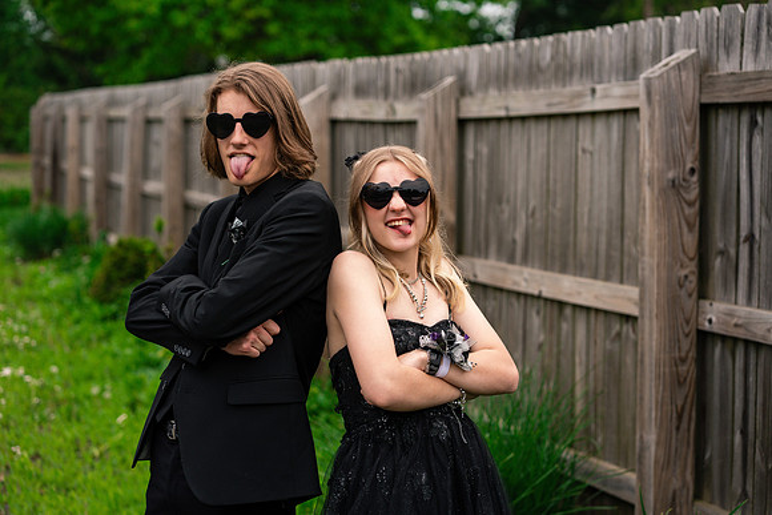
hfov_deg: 23.9
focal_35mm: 85
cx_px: 386
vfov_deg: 16.1
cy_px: 258
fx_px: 1823
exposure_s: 1/1000
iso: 400
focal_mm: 85
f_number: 3.5
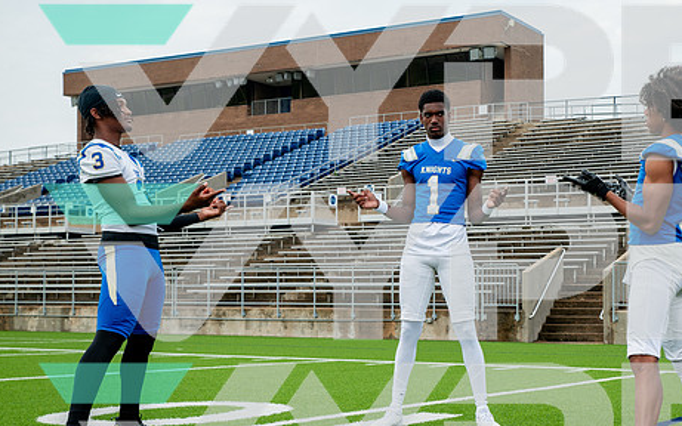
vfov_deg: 21.9
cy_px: 263
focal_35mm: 59
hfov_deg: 34.4
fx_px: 1096
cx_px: 420
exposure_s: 1/320
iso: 200
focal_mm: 46
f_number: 7.1
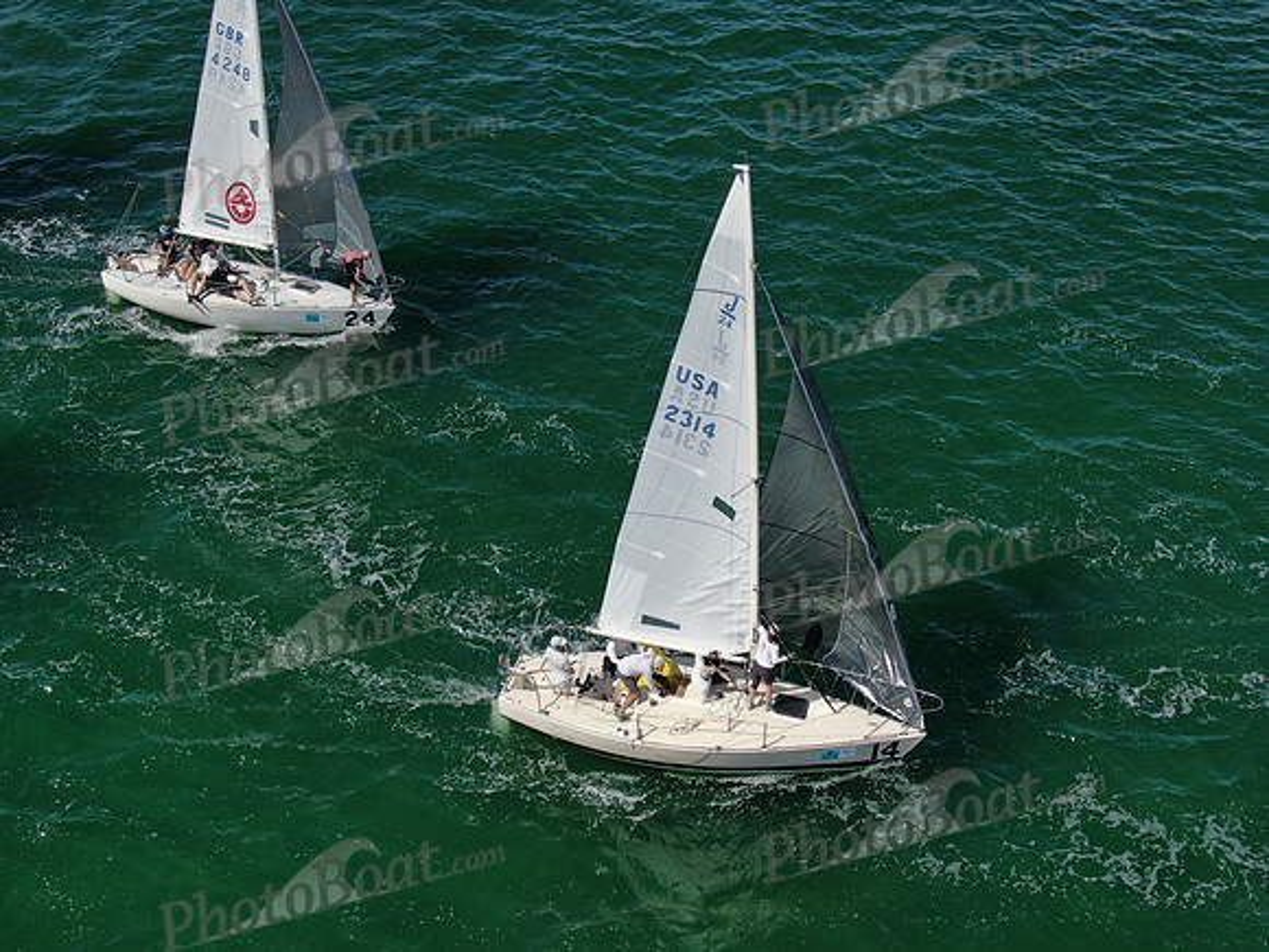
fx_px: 1723
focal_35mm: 47
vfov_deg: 30.9
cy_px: 476
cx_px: 634
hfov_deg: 40.4
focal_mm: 8.42
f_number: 3.8
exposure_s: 1/1250
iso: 100
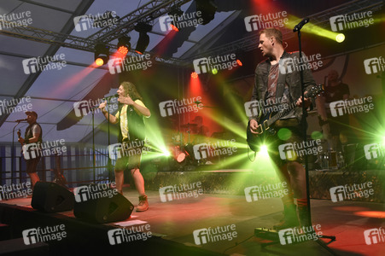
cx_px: 192
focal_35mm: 33
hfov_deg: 57.3
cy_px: 128
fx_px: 353
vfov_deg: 39.9
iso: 1250
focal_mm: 22
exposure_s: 1/125
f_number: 6.3
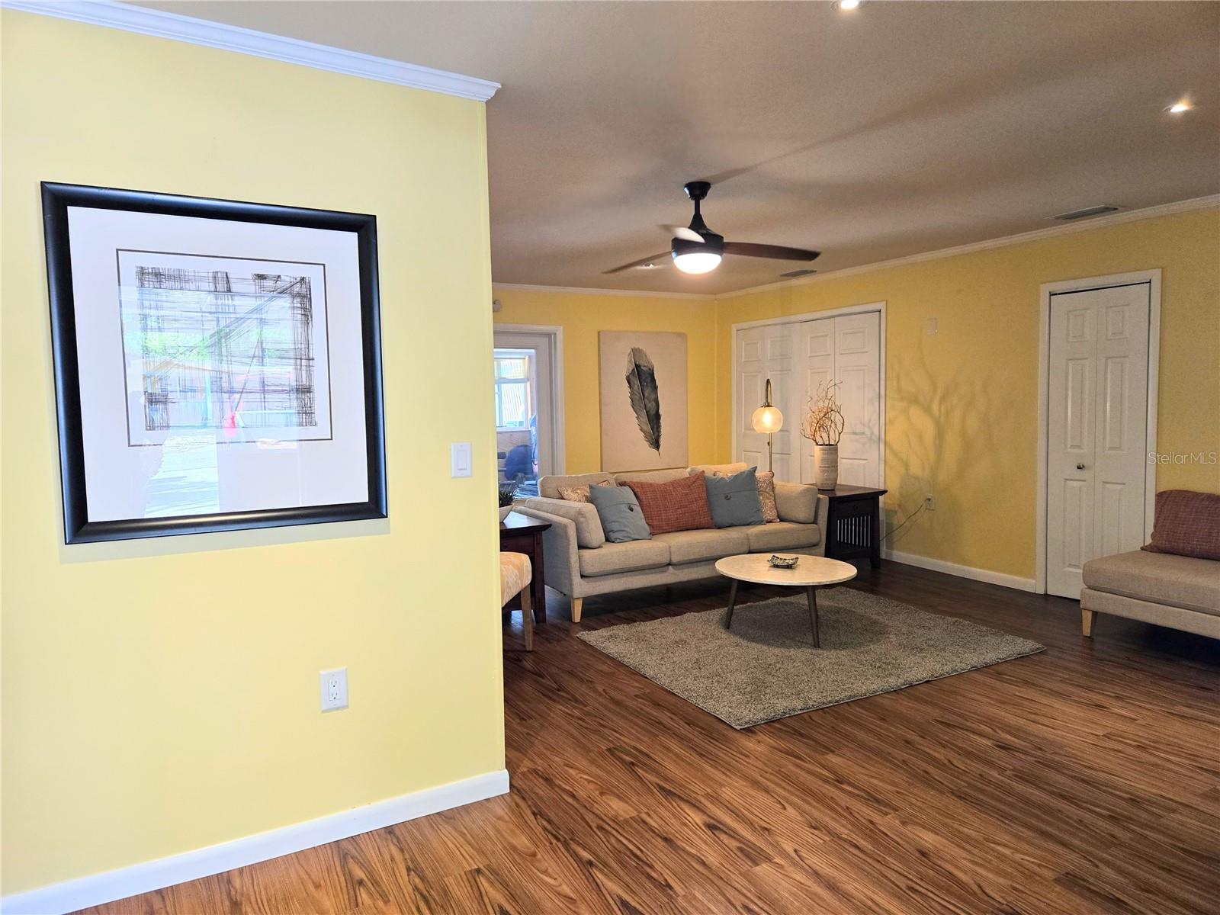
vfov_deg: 58.9
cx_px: 610
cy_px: 458
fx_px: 811
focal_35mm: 23
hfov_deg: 73.9
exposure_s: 1/120
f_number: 1.8
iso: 160
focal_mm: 5.4
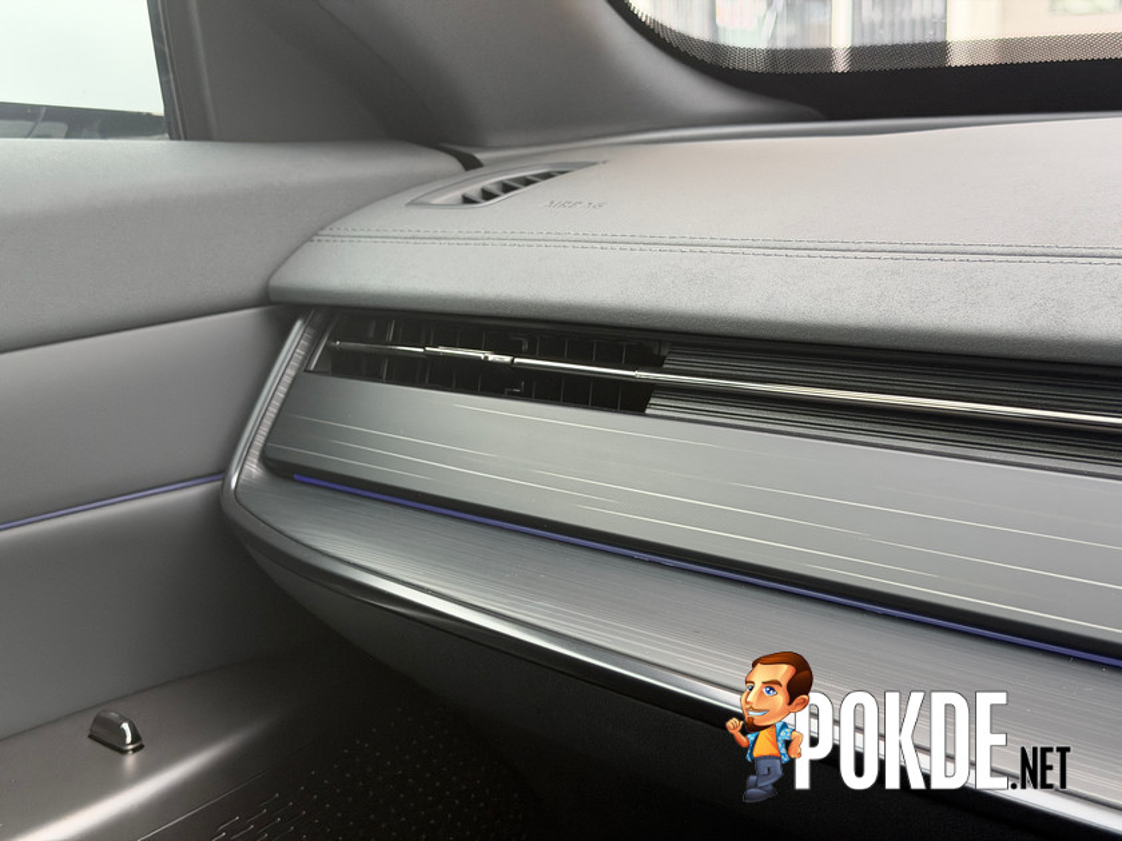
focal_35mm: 48
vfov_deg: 30.3
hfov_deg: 39.7
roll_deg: +2.1
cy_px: 420
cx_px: 561
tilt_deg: -12.2
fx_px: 1556
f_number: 1.78
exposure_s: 1/100
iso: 125
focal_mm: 6.76
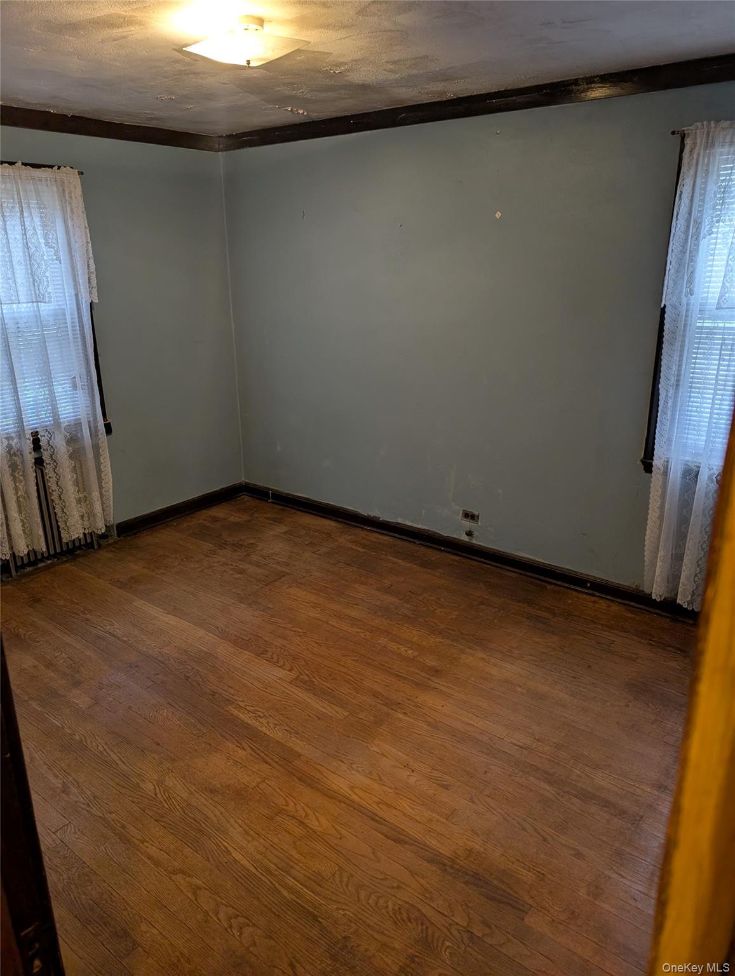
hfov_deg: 56.9
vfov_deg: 71.5
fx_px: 678
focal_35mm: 24
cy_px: 488
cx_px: 368
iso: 323
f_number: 1.68
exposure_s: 1/120
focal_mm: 6.9
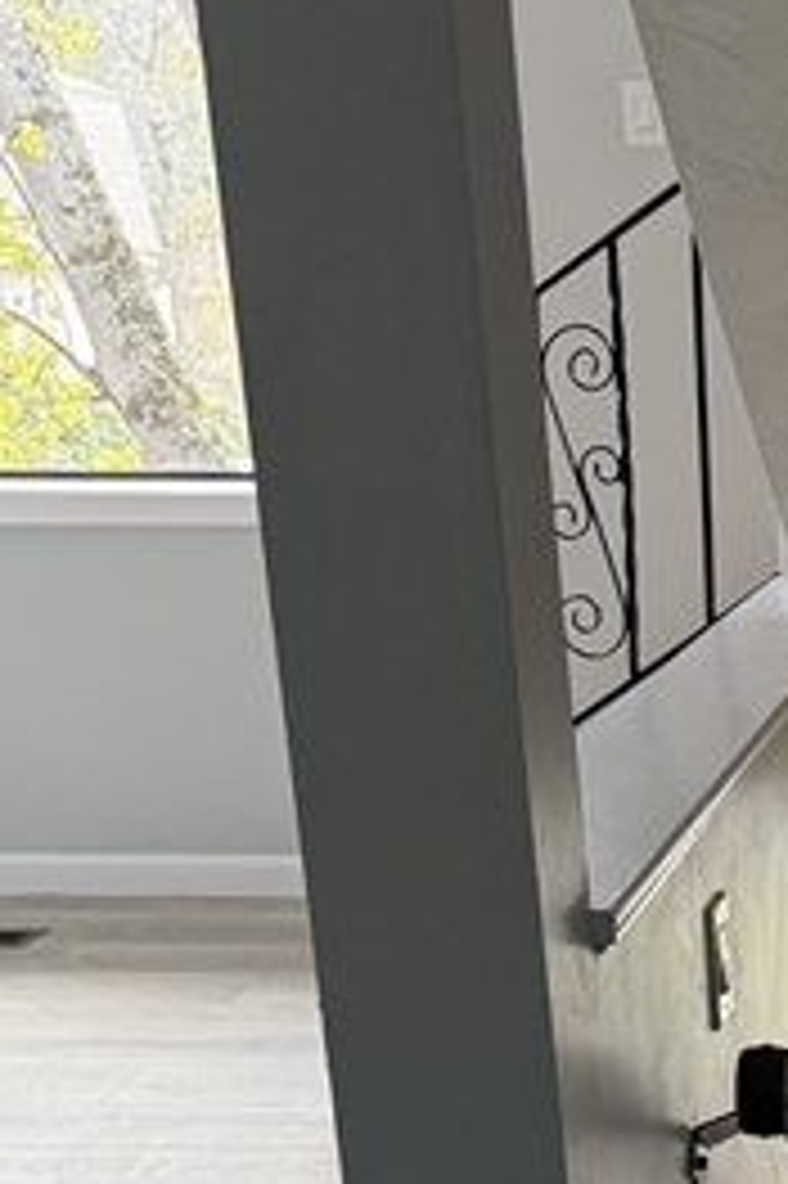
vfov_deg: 26.5
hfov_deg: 16.6
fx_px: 2400
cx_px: 1252
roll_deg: -1.6
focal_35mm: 73
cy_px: 1134
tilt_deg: -19.5
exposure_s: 1/121
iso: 200
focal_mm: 6.76
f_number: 1.78
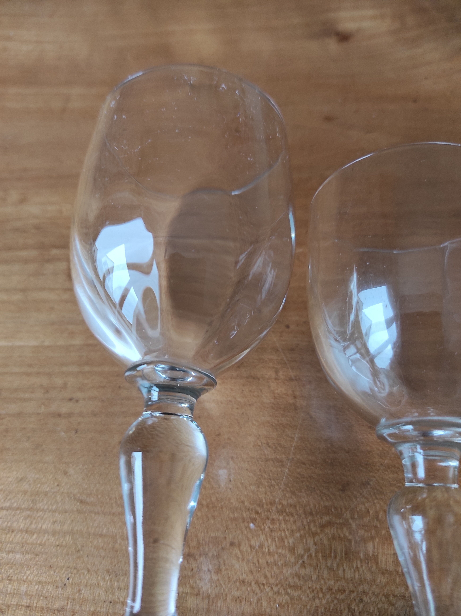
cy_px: 308
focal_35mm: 25
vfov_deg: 69.4
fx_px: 445
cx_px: 230
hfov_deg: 54.8
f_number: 1.89
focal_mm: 5.43
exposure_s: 1/33
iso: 311
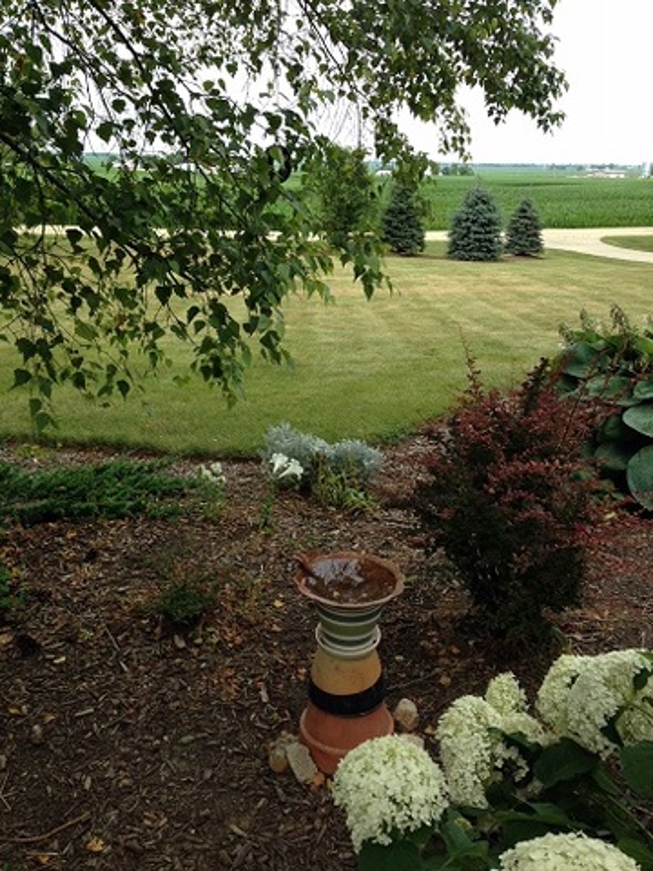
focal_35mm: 33
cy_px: 436
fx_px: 830
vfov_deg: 55.4
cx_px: 326
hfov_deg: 42.9
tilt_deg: -17.7
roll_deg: -1.9
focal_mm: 4.12
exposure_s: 1/616
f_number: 2.4
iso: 50
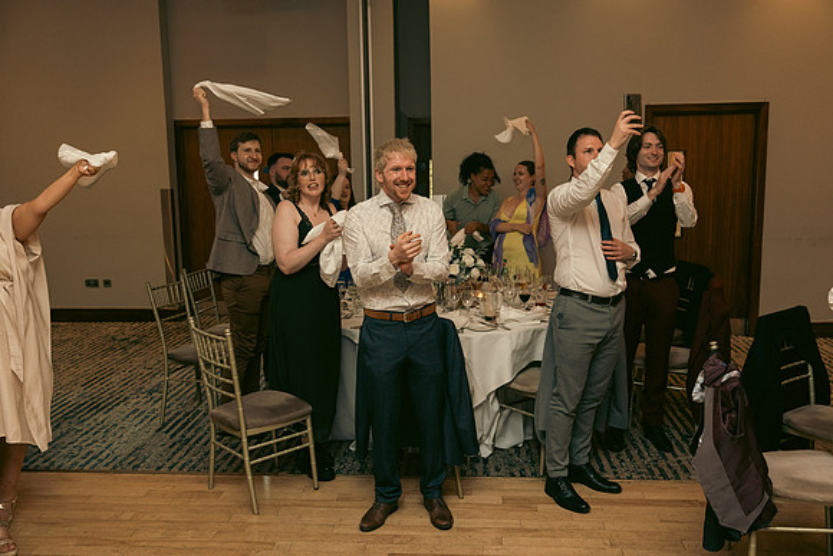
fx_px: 764
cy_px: 278
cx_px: 416
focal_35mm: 33
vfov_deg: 40.0
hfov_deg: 57.2
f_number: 3.5
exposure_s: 1/160
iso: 2500
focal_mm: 33
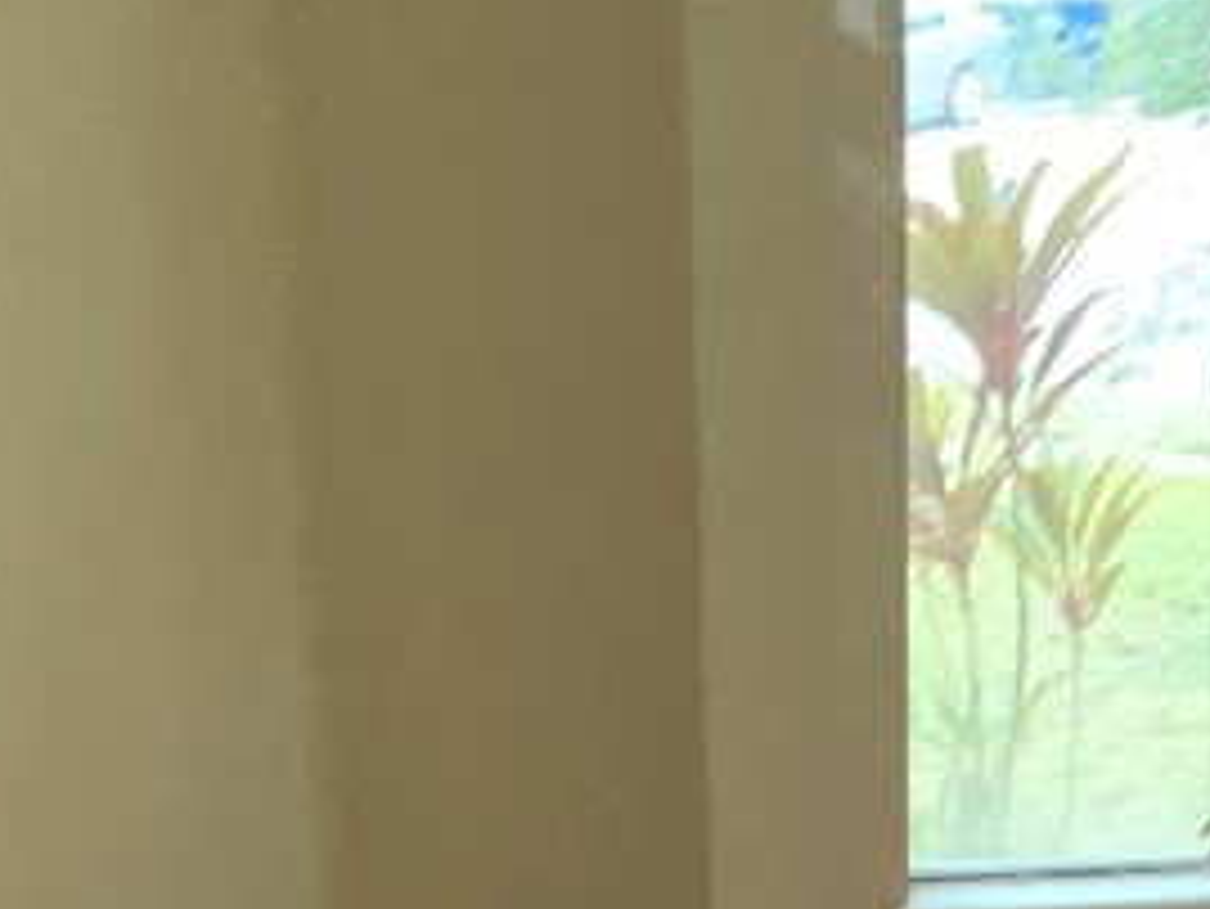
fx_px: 3462
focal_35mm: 99
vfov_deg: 14.1
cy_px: 1318
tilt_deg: -21.2
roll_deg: -0.2
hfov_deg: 19.2
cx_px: 1232
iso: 500
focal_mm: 4.25
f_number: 1.8
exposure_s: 1/30
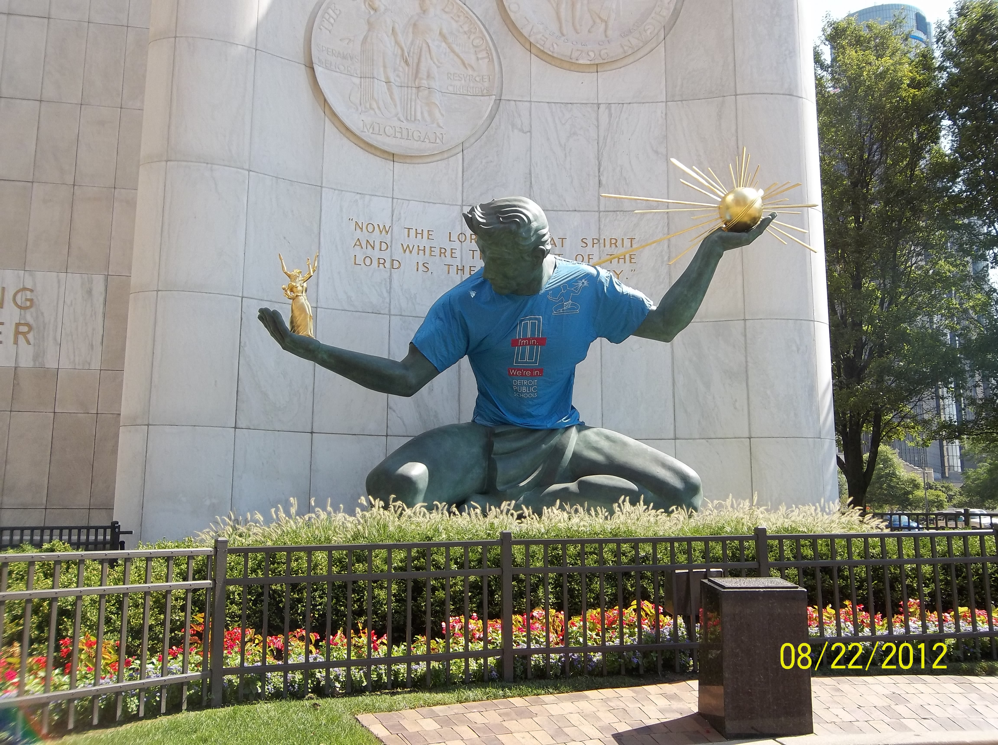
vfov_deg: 44.0
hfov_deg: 56.9
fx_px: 921
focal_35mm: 32
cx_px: 499
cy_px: 372
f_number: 3.7
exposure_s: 1/320
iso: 80
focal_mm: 5.7
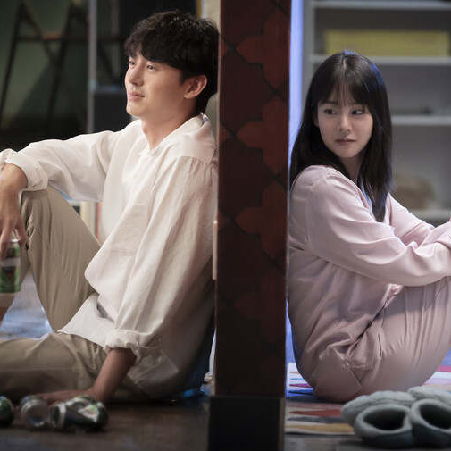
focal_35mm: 274
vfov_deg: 6.4
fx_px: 4039
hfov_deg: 6.4
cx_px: 271
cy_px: 210
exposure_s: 1/25
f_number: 2.8
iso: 2000
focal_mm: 181
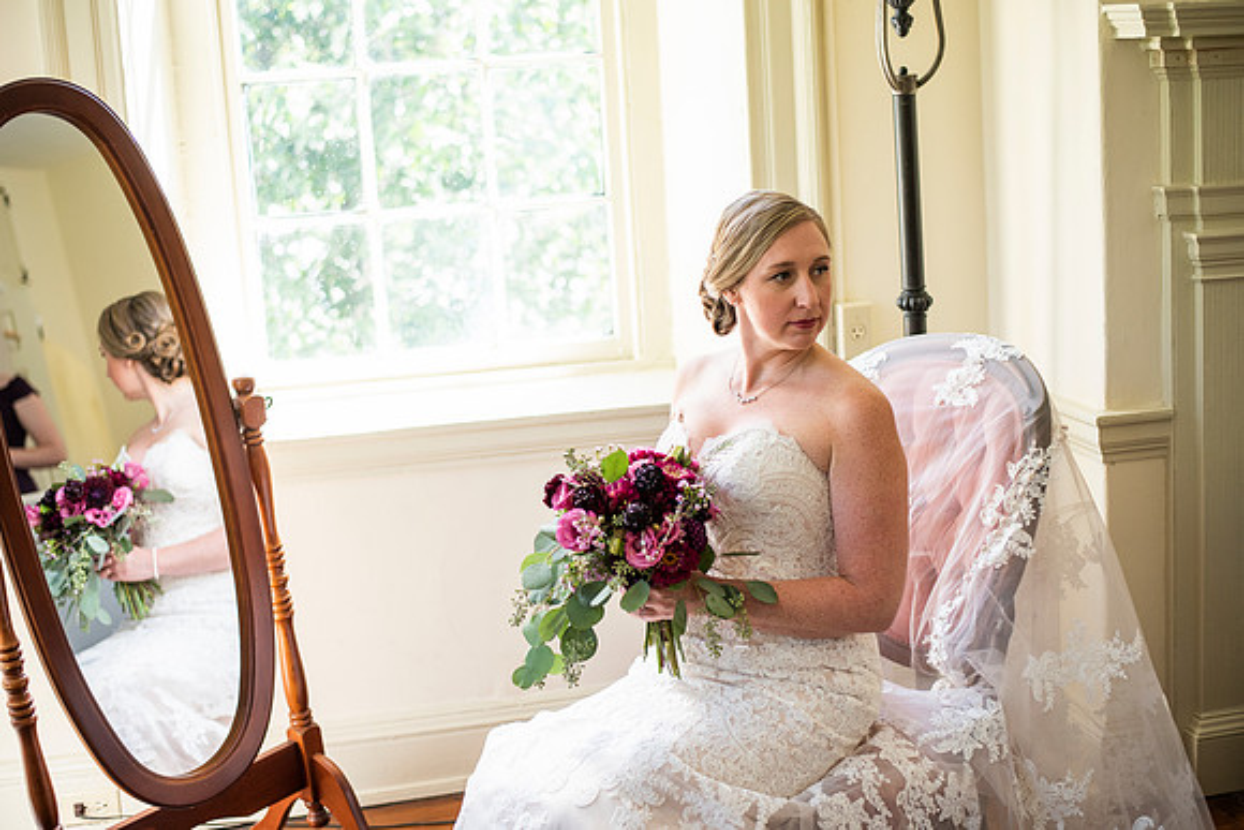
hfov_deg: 39.6
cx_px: 622
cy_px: 415
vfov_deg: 27.0
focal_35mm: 50
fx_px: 1728
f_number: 2.2
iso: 640
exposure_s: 1/800
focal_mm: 50
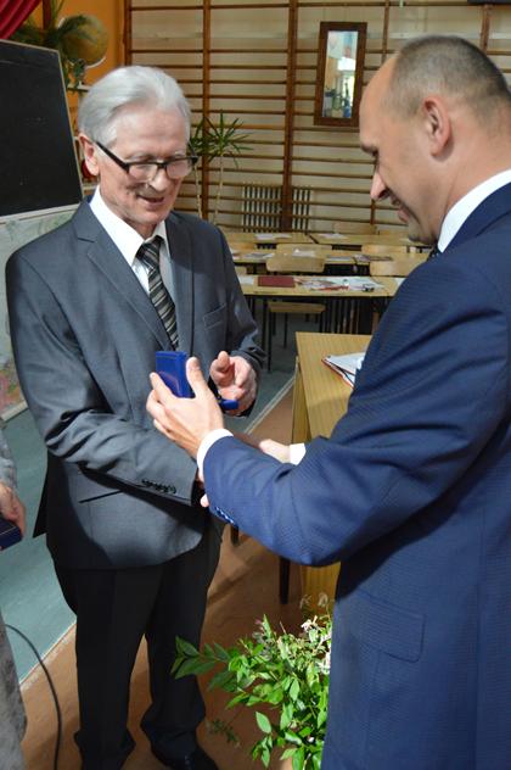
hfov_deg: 38.3
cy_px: 385
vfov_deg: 55.2
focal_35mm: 34
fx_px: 736
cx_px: 256
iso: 2500
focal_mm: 23
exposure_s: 1/500
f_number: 3.8
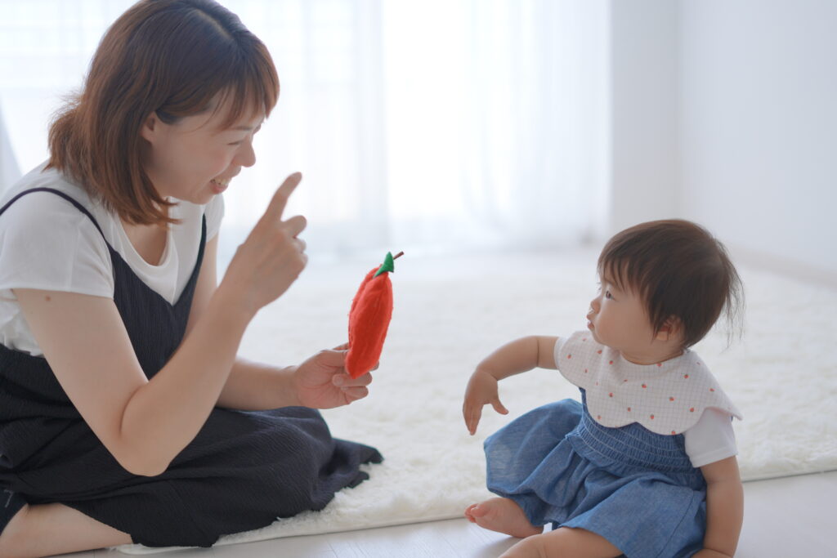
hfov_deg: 39.6
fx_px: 1163
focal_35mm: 50
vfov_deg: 27.0
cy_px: 279
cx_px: 418
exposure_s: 1/125
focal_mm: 50
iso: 100
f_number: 2
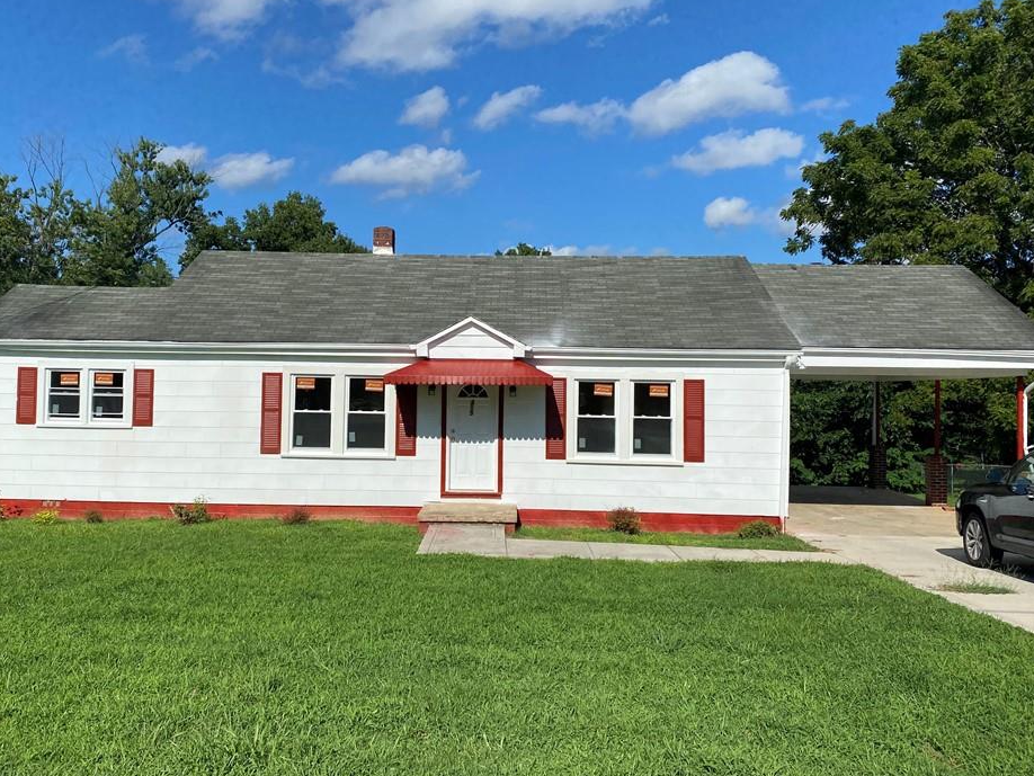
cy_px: 369
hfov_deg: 61.6
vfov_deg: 48.2
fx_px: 866
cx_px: 499
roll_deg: -1.6
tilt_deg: +1.7
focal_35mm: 29
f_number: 1.8
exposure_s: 1/5495
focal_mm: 4.25
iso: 32
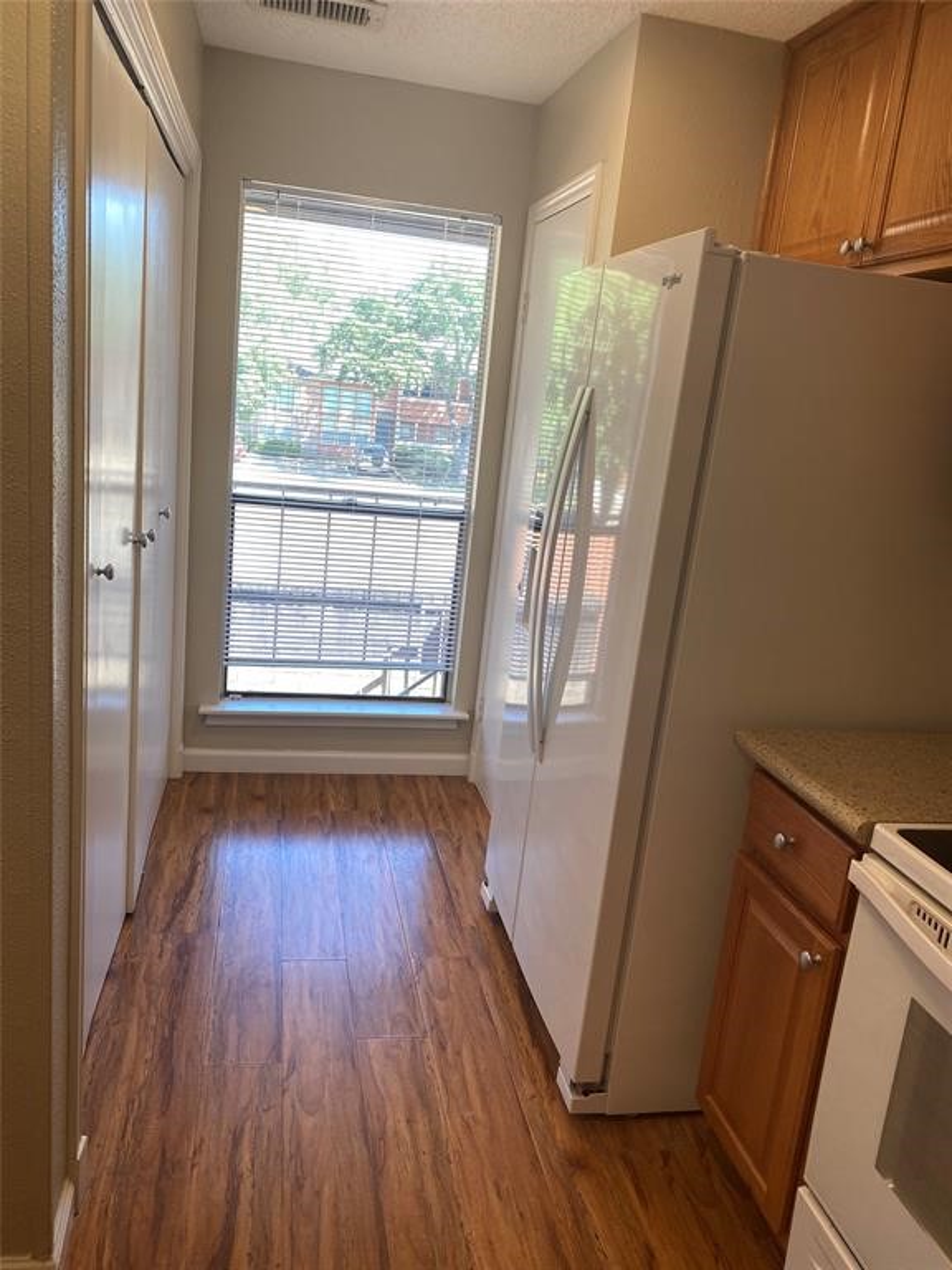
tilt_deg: -12.5
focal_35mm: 26
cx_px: 476
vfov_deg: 67.3
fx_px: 953
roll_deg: -7.0
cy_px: 635
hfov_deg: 53.1
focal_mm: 4.25
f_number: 1.8
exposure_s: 1/120
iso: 40
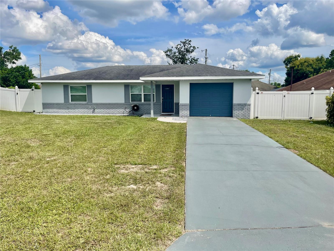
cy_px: 126
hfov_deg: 67.3
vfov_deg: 53.1
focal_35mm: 26
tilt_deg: -5.9
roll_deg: +0.5
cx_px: 167
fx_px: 251
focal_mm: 4.2
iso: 32
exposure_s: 1/5051
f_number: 1.6
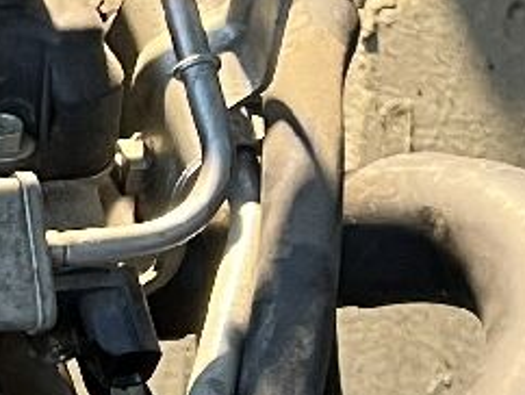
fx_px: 3127
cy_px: 479
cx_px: -609
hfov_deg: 8.9
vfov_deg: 7.2
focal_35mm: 206
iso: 80
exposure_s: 1/50
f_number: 1.5
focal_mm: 5.7
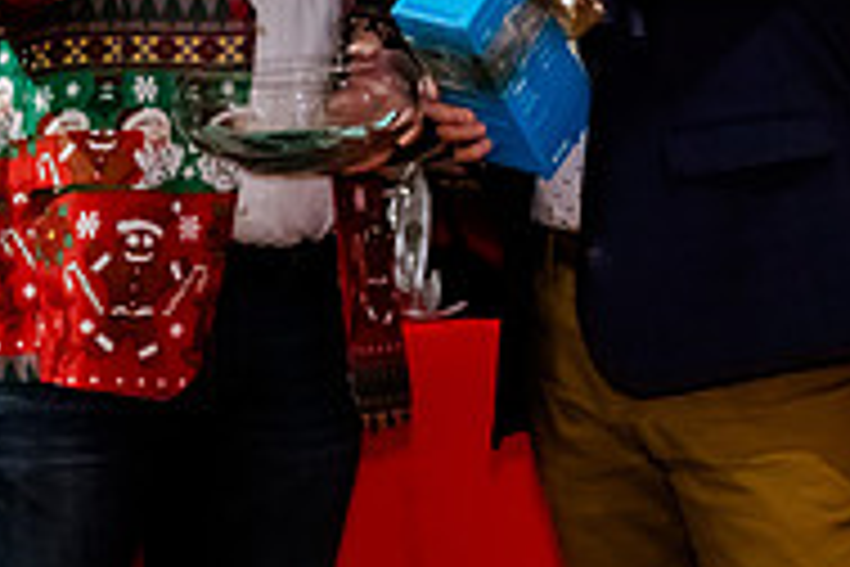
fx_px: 4486
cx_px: 81
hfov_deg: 10.8
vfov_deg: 7.2
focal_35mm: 190
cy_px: -155
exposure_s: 1/160
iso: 5000
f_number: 2.8
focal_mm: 62
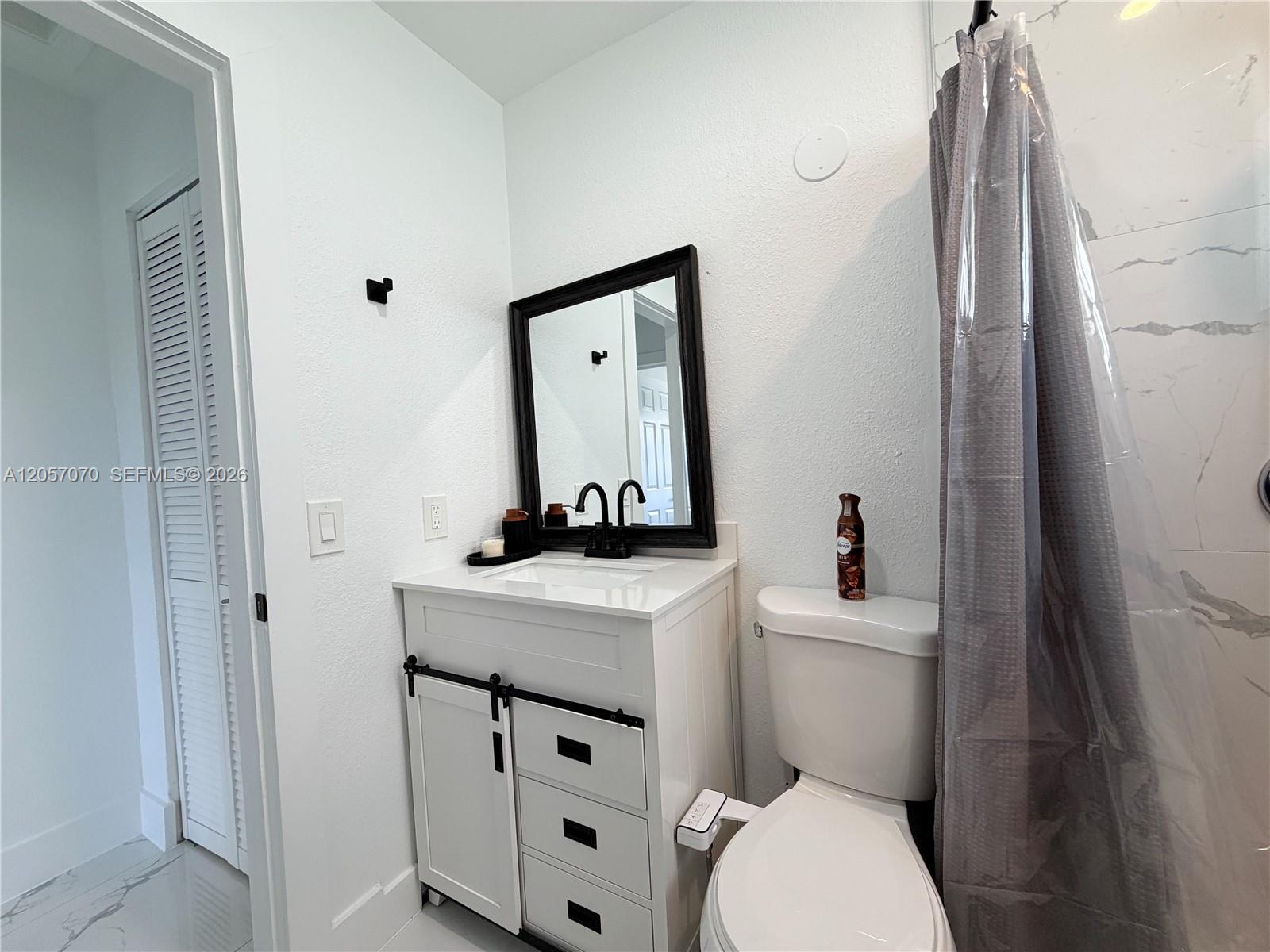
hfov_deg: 102.1
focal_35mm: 14
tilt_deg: -0.3
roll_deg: +3.4
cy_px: 476
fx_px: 514
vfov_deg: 85.7
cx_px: 635
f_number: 2.2
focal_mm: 2.22
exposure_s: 1/120
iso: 160
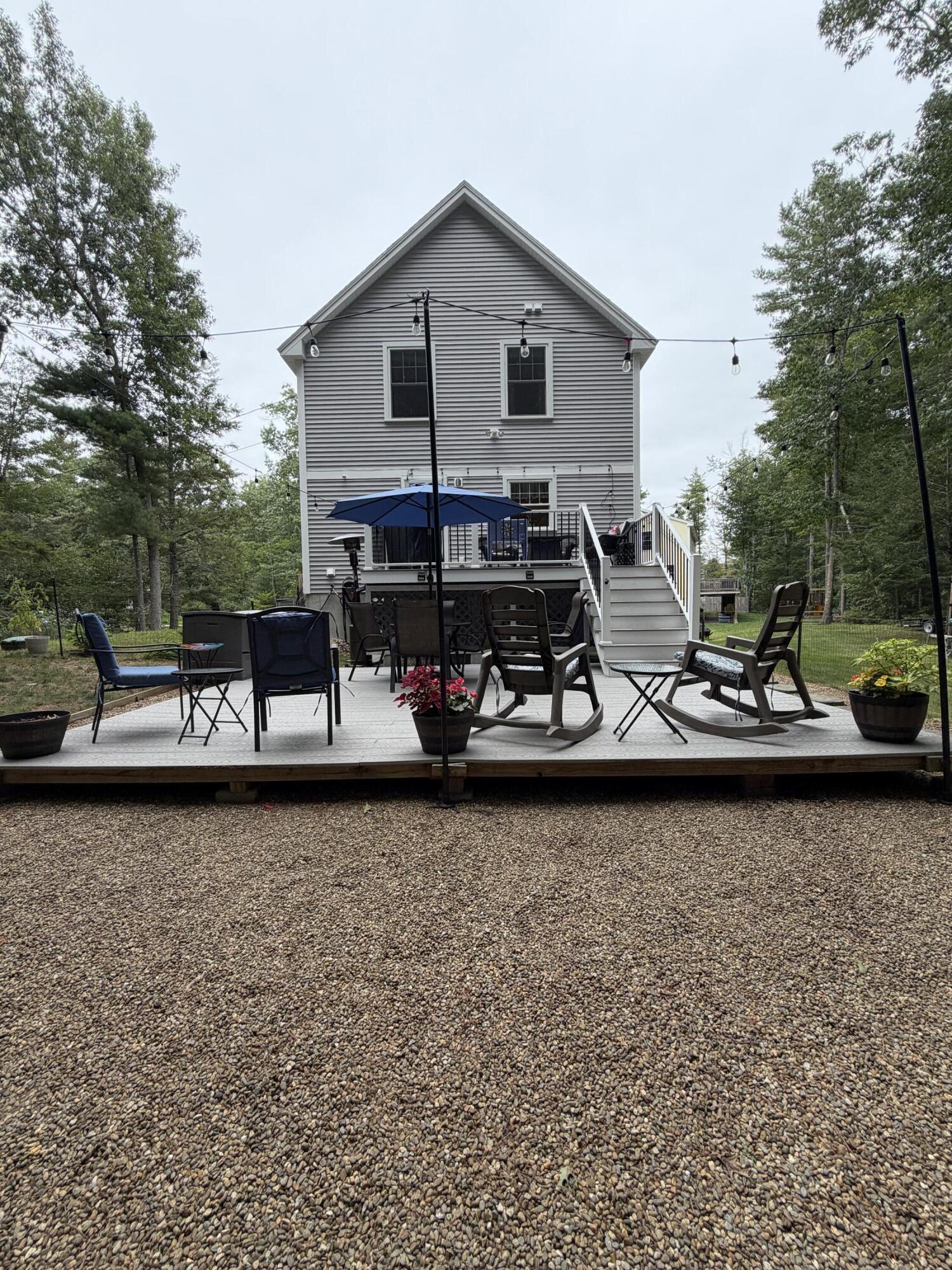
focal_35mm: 14
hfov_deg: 85.7
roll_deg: +0.9
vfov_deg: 102.1
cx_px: 476
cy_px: 635
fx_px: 513
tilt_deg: -2.0
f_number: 2.2
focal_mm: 2.22
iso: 40
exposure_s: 1/143
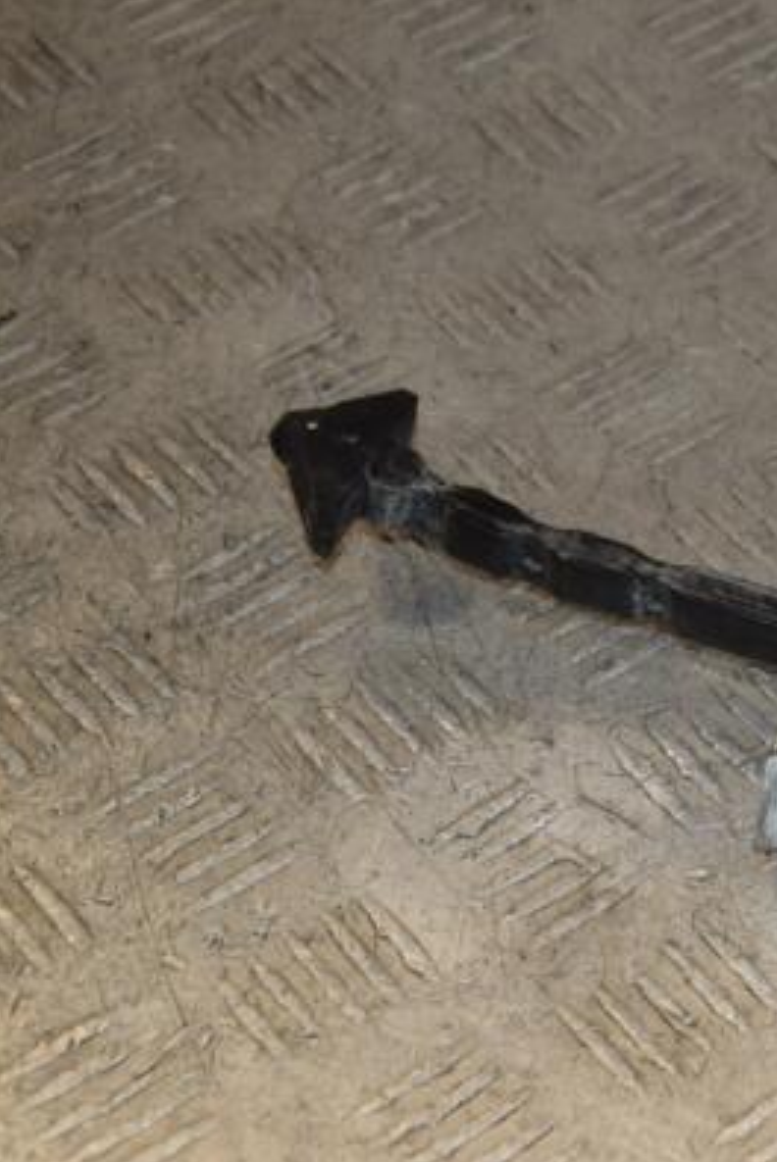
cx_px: 871
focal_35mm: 132
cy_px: 580
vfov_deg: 15.5
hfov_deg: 10.3
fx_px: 4266
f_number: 6.3
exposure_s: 1/200
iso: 800
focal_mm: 58
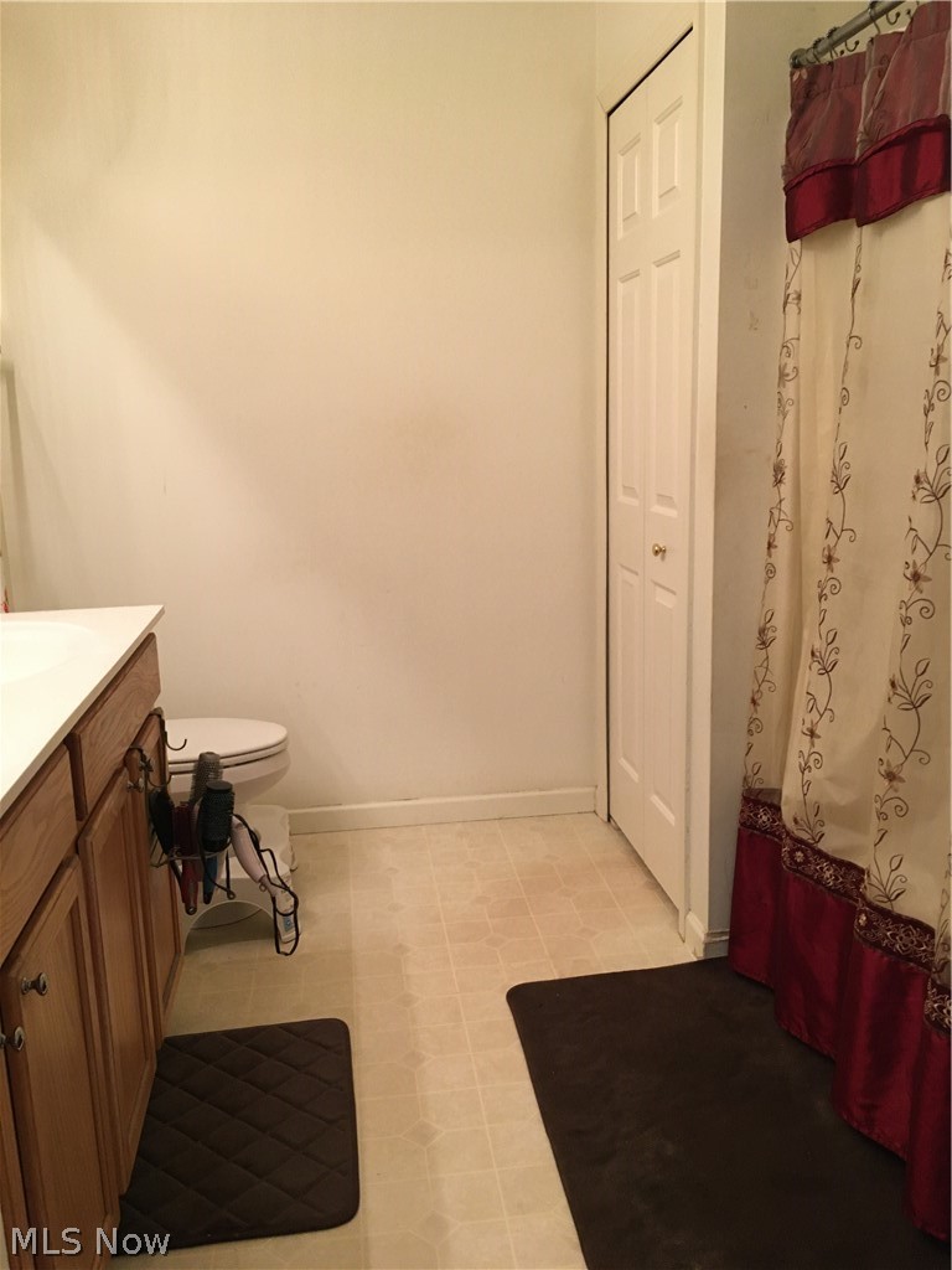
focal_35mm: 29
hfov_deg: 48.2
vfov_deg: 61.7
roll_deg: +1.6
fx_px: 1063
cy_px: 635
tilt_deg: -12.6
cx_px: 476
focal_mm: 4.15
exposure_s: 1/30
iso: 125
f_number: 2.2
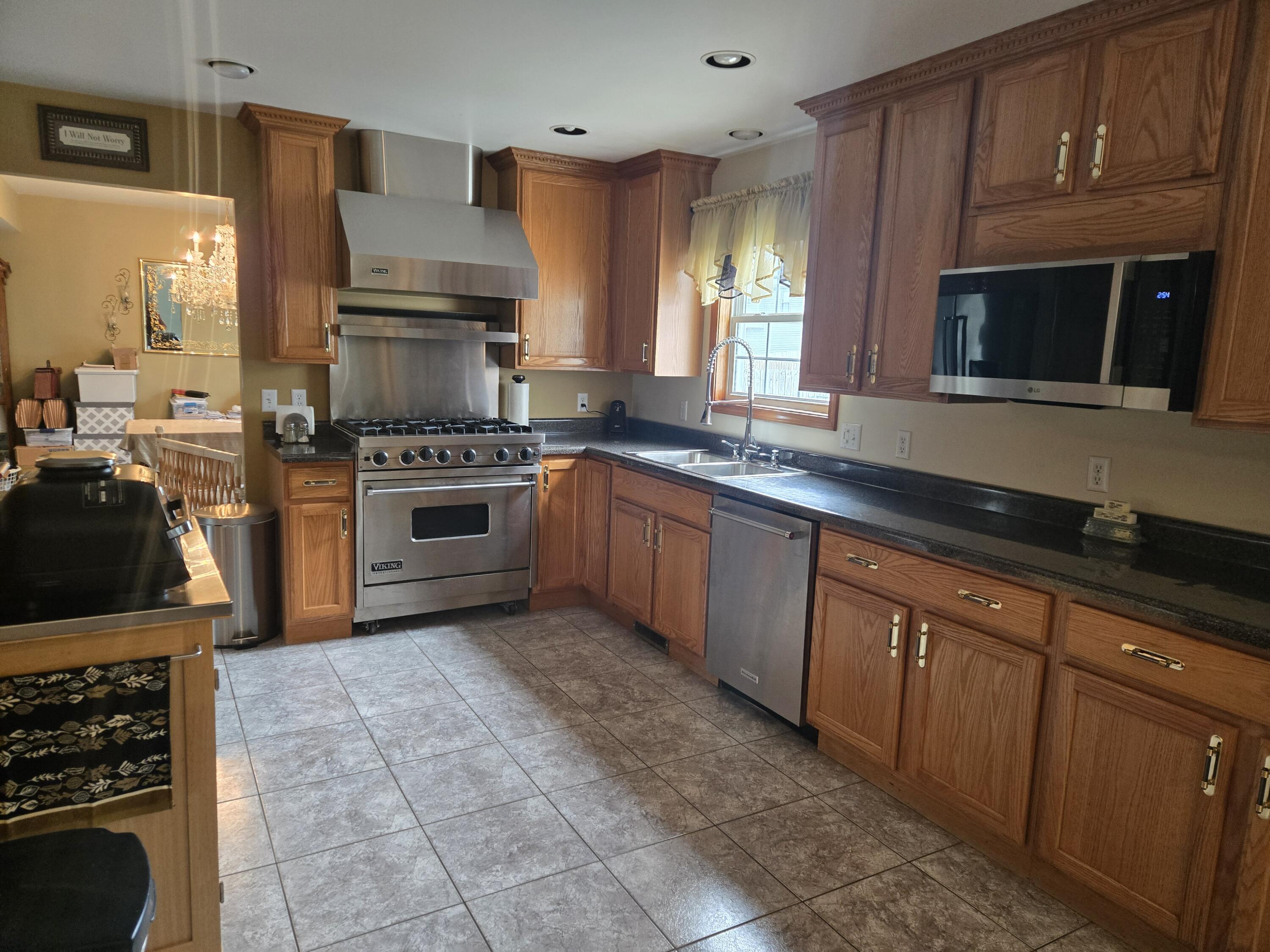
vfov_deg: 58.9
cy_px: 476
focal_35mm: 23
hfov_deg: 73.9
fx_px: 844
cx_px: 635
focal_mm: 5.4
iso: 320
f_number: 1.8
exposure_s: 1/120
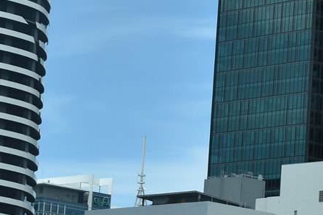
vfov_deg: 5.6
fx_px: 2206
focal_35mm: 246
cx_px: 278
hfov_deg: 8.4
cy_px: 22
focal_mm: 46
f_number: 10
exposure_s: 1/400
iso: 200
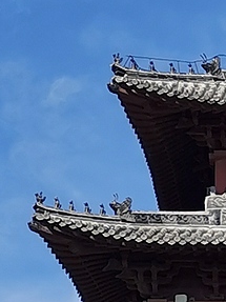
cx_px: 378
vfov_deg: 8.7
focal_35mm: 220
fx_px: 1917
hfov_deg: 6.6
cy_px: 490
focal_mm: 5.58
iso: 50
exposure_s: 1/3817
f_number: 1.8
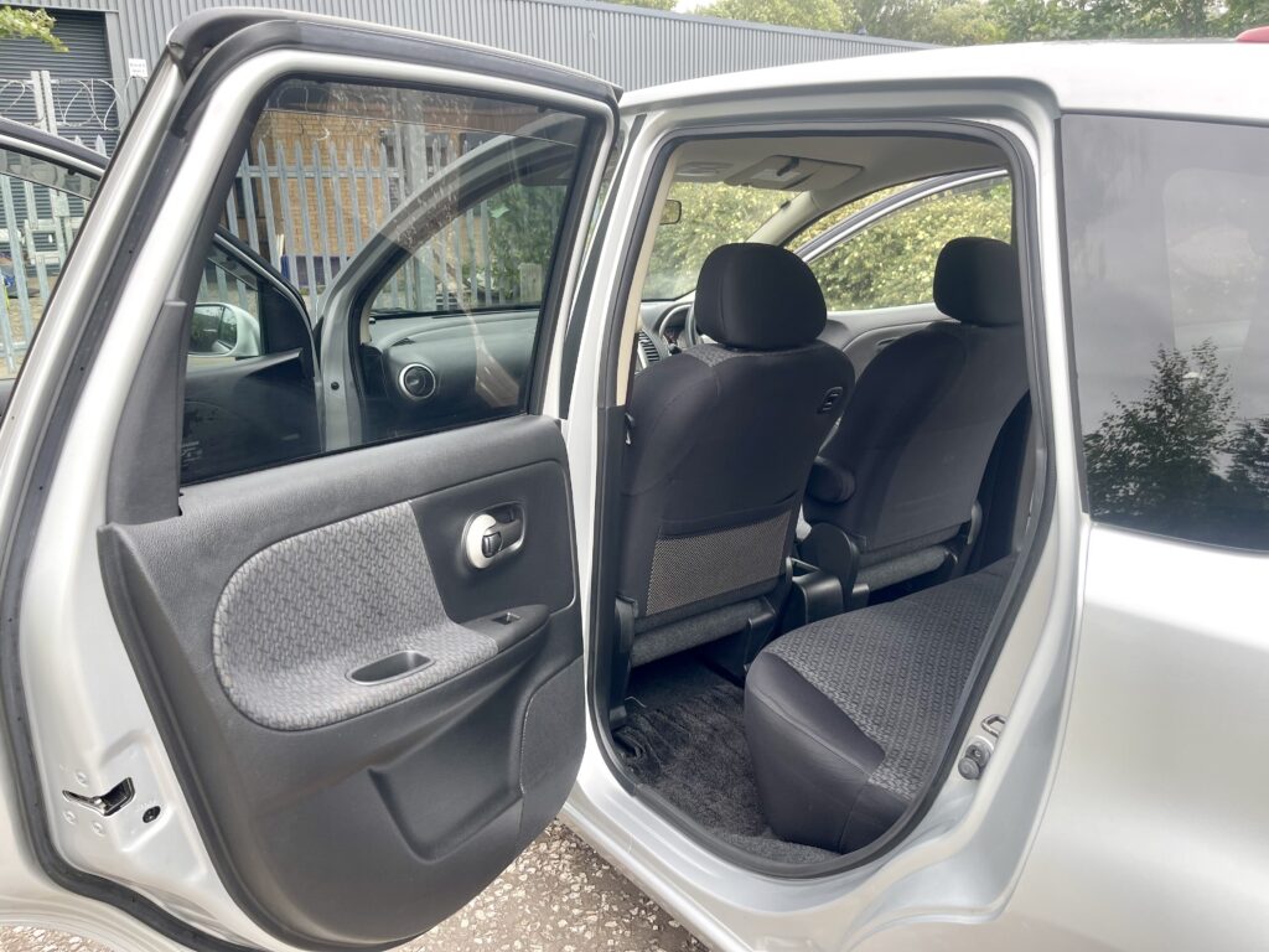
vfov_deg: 54.9
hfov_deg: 69.4
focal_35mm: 25
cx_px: 634
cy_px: 476
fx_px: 916
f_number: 1.6
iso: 32
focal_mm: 5.1
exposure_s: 1/320
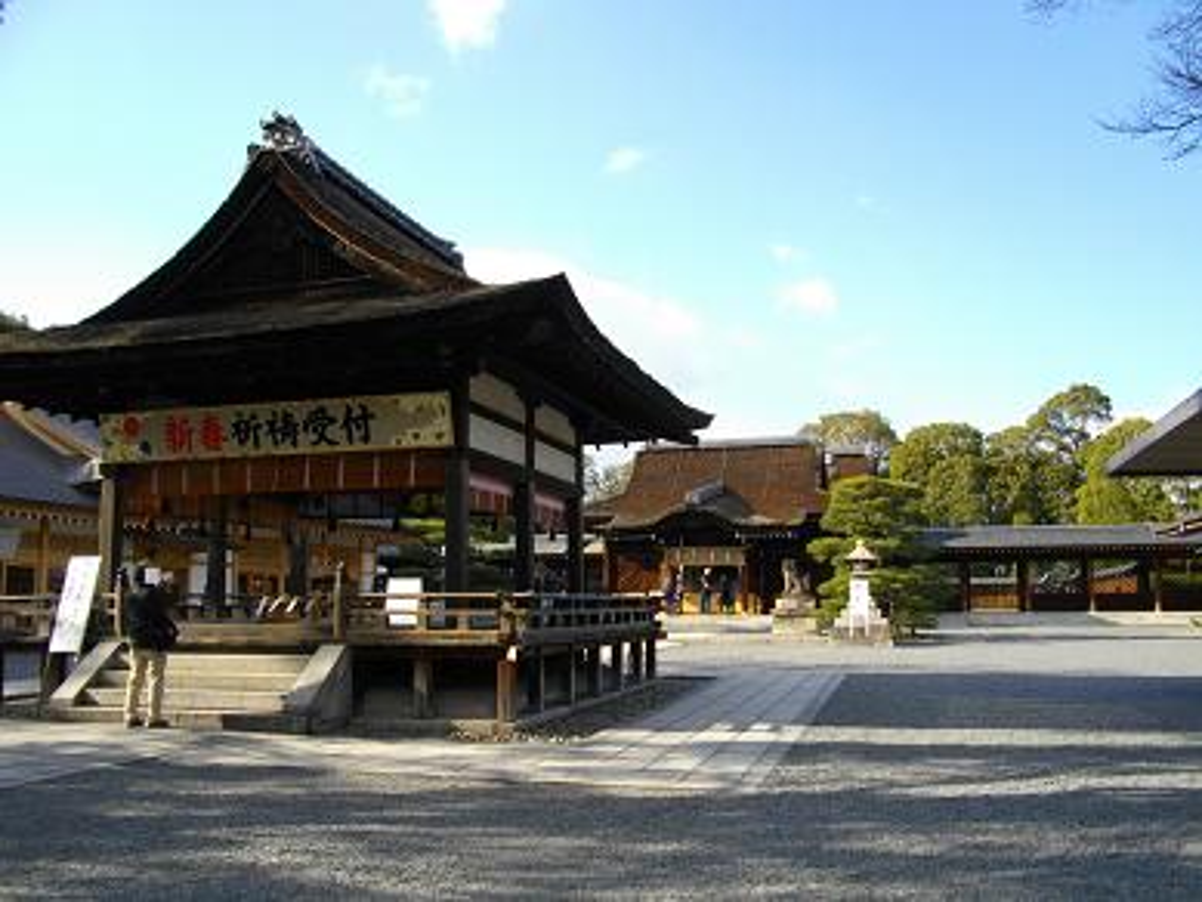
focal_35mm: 32
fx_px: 1112
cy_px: 451
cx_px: 601
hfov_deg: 56.8
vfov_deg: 44.2
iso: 100
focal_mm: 5.7
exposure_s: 1/160
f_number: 5.5
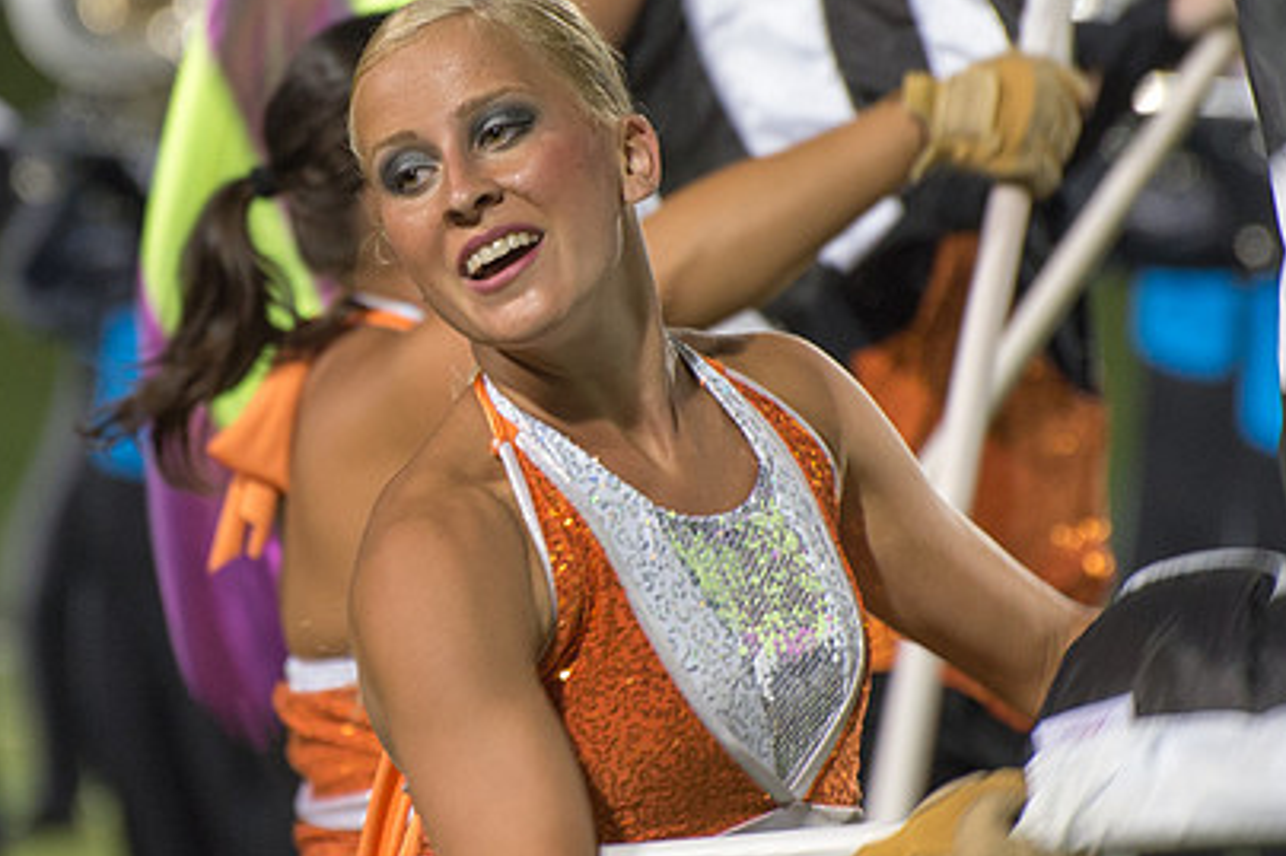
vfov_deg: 2.4
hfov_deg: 3.6
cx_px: 357
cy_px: 291
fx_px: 20281
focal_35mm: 568
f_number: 5.3
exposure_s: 1/160
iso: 2200
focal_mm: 220
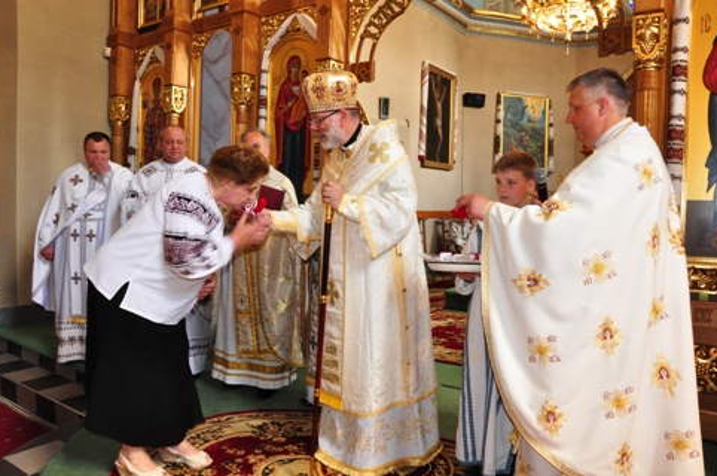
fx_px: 557
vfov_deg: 46.3
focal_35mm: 28
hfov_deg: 65.5
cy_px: 235
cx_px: 361
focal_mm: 18
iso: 2000
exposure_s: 1/20
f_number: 13
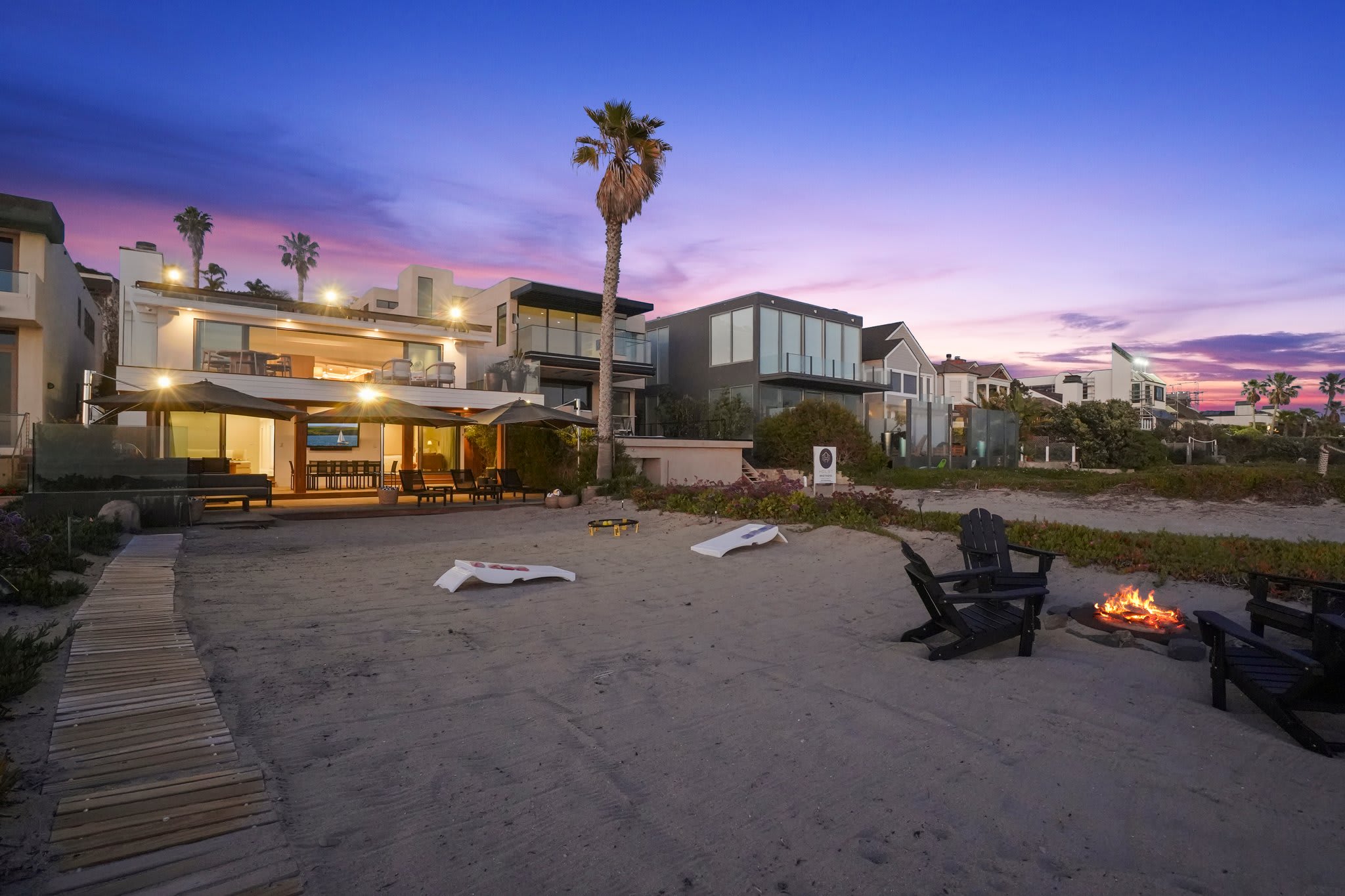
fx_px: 598
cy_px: 448
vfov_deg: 73.7
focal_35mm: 16
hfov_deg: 96.7
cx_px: 672
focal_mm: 16
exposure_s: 1/30
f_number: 9
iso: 12800
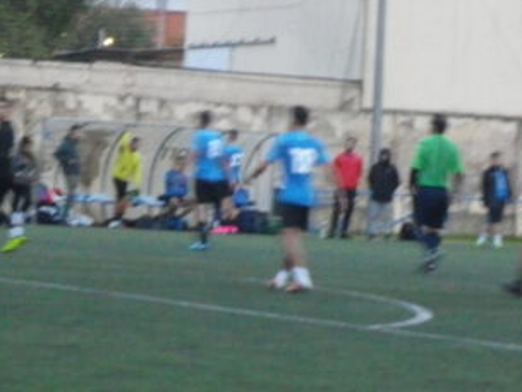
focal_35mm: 248
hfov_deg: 8.0
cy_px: 201
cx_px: 108
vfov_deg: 6.0
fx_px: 3740
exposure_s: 1/10
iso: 800
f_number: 5.2
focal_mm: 22.2
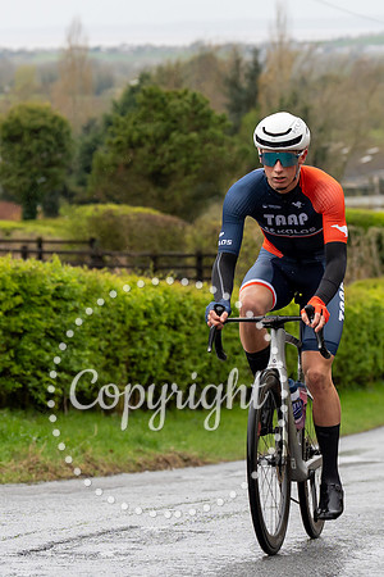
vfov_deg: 10.1
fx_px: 3241
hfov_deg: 6.8
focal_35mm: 203
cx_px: 270
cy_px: 169
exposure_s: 1/1000
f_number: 4
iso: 400
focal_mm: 86
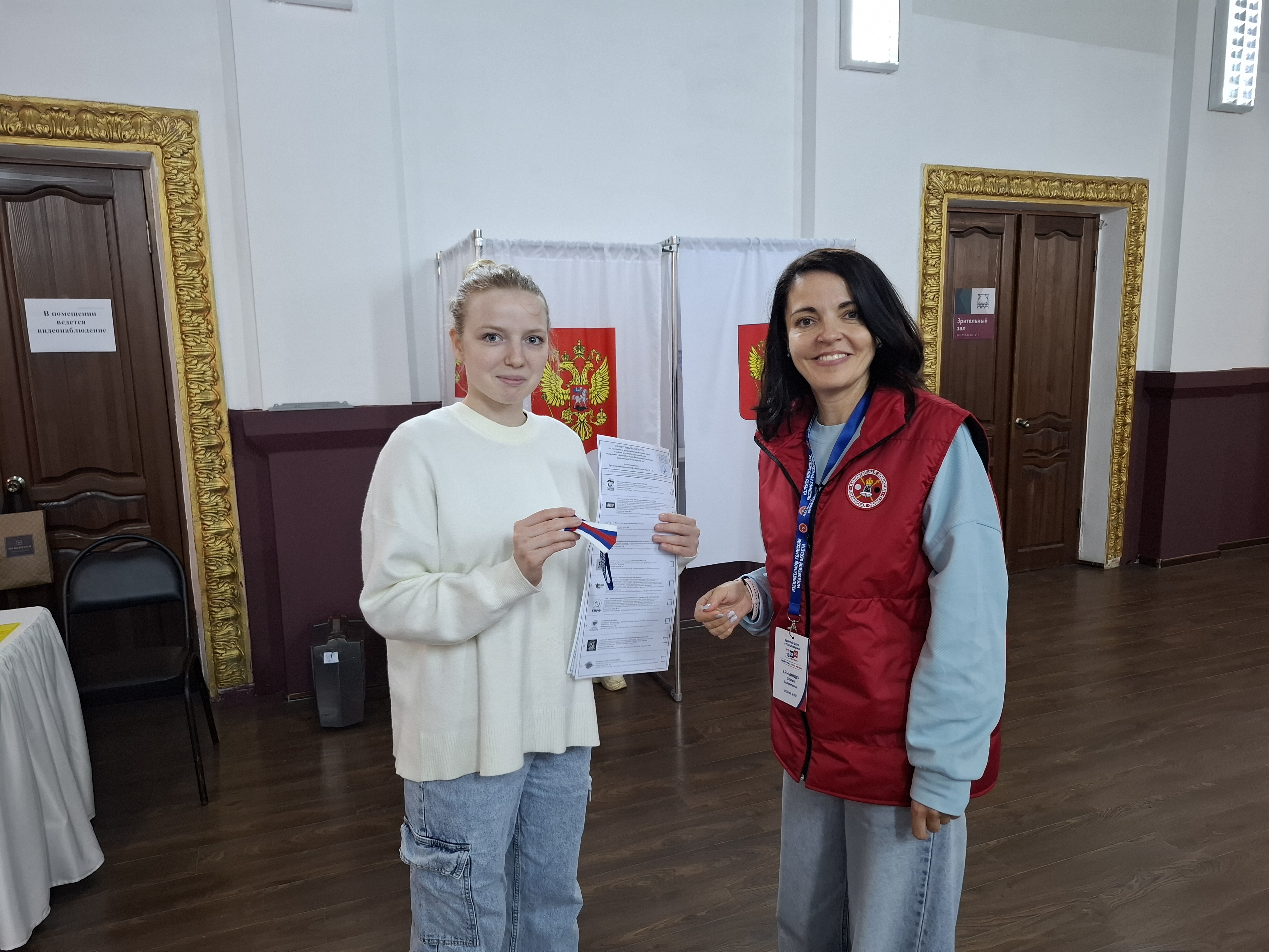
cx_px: 634
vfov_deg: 58.9
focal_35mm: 23
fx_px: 843
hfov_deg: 73.9
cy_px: 476
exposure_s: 1/50
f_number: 1.8
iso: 320
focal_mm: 5.54
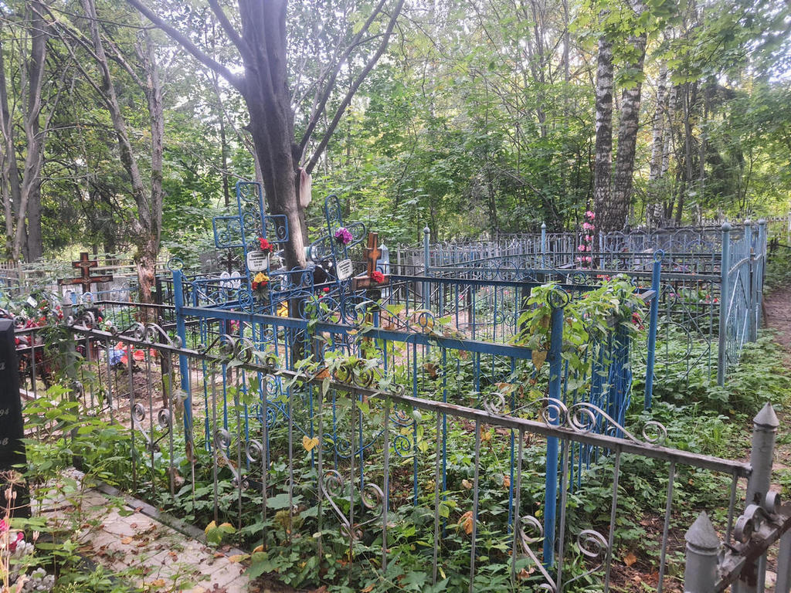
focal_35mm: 26
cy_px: 296
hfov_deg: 67.3
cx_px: 396
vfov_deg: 53.1
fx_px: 594
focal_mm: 4.32
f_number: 1.7
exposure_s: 1/100
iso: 64
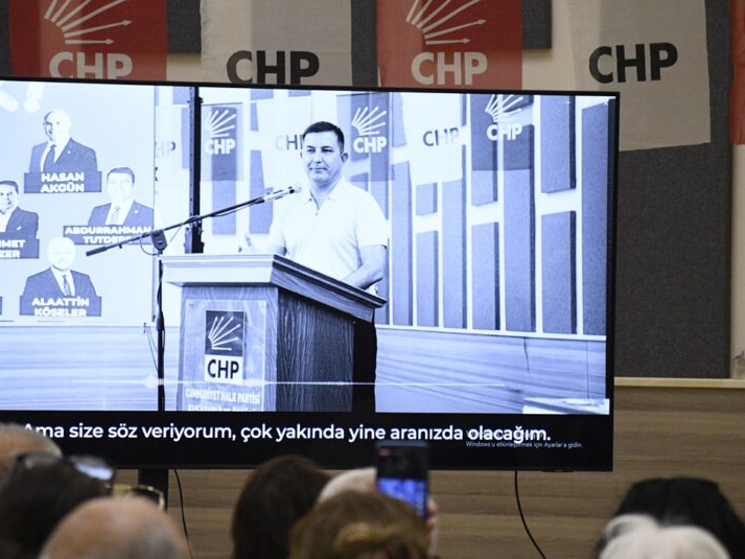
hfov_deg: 6.8
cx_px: 413
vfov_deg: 5.1
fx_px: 6242
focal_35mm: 290
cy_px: 282
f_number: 5.6
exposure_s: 1/250
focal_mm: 140
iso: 4500
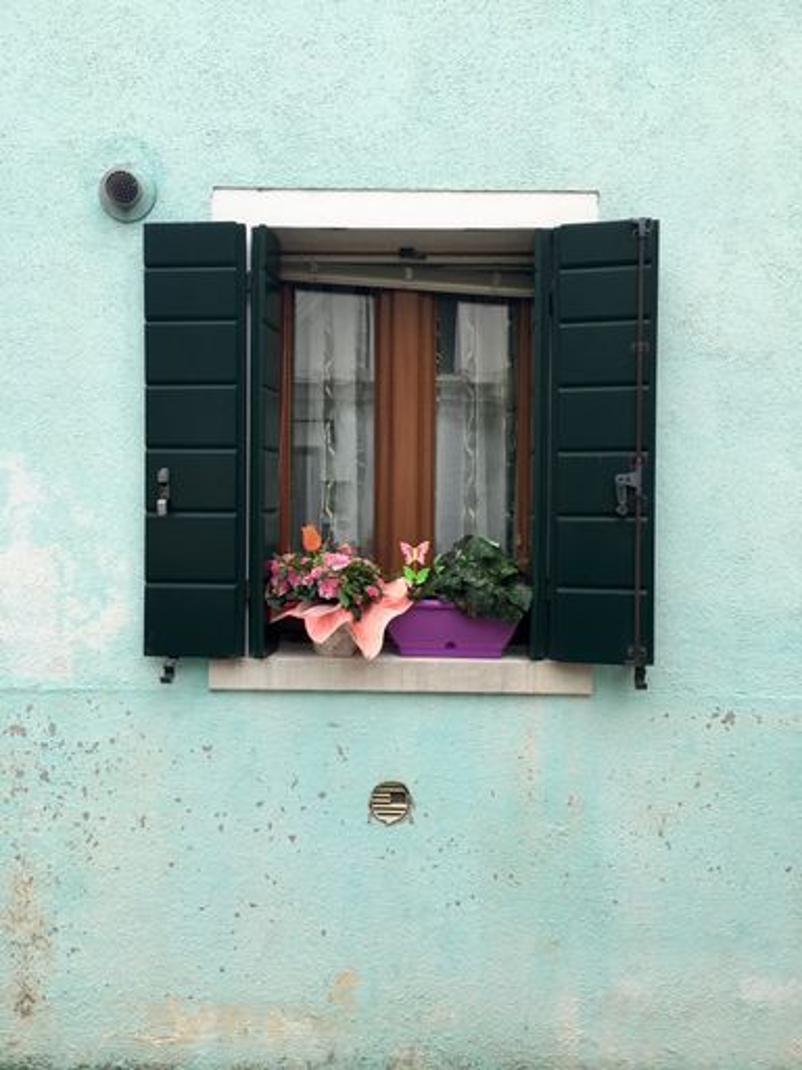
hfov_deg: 48.2
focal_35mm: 29
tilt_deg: -0.6
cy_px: 535
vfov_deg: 61.7
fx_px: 896
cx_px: 401
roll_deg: -0.3
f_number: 2.2
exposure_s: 1/361
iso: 25
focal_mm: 4.15
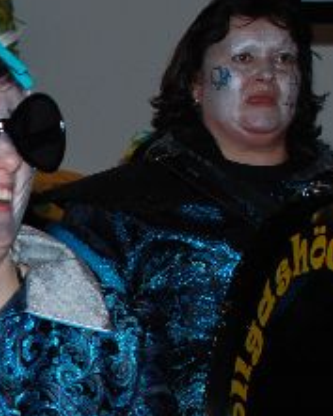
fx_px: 2093
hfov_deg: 8.6
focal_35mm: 170
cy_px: 404
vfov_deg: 11.2
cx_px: -361
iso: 200
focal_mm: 26
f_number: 4
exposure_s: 1/60
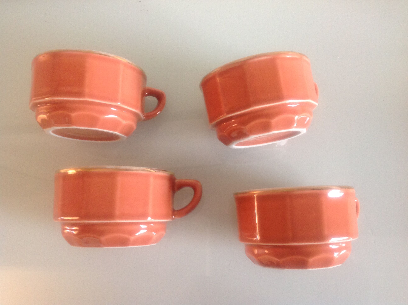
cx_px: 204
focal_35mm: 35
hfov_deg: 52.7
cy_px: 152
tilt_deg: -80.3
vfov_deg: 40.6
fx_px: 412
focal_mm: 4.28
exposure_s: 1/17
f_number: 2.4
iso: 160
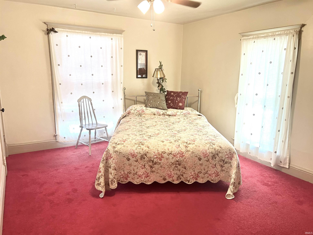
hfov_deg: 67.3
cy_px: 118
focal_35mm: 26
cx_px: 156
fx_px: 235
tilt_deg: -12.6
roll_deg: -1.0
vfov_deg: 53.1
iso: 100
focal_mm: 5.7
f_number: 1.5
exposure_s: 1/60
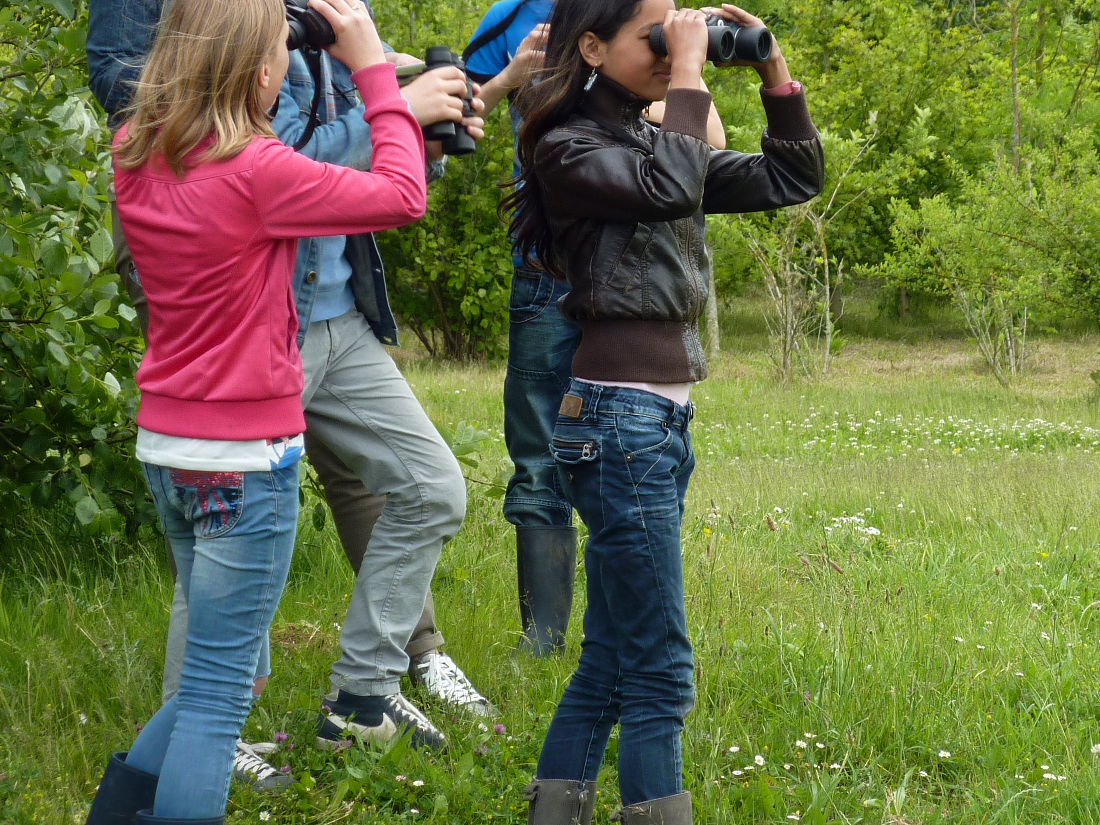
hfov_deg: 8.7
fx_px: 7183
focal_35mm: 226
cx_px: 818
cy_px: 305
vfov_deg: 6.6
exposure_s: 1/160
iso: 80
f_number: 4.5
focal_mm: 22.5
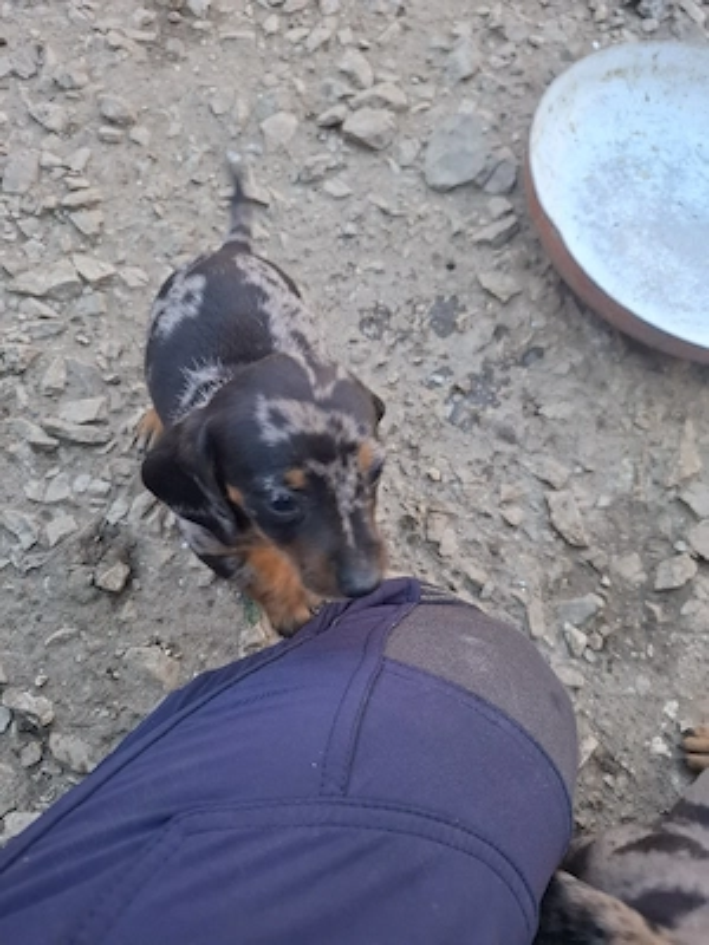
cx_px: 354
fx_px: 628
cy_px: 472
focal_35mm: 23
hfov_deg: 58.9
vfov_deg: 73.9
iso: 50
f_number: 1.8
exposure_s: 1/106
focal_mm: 5.54
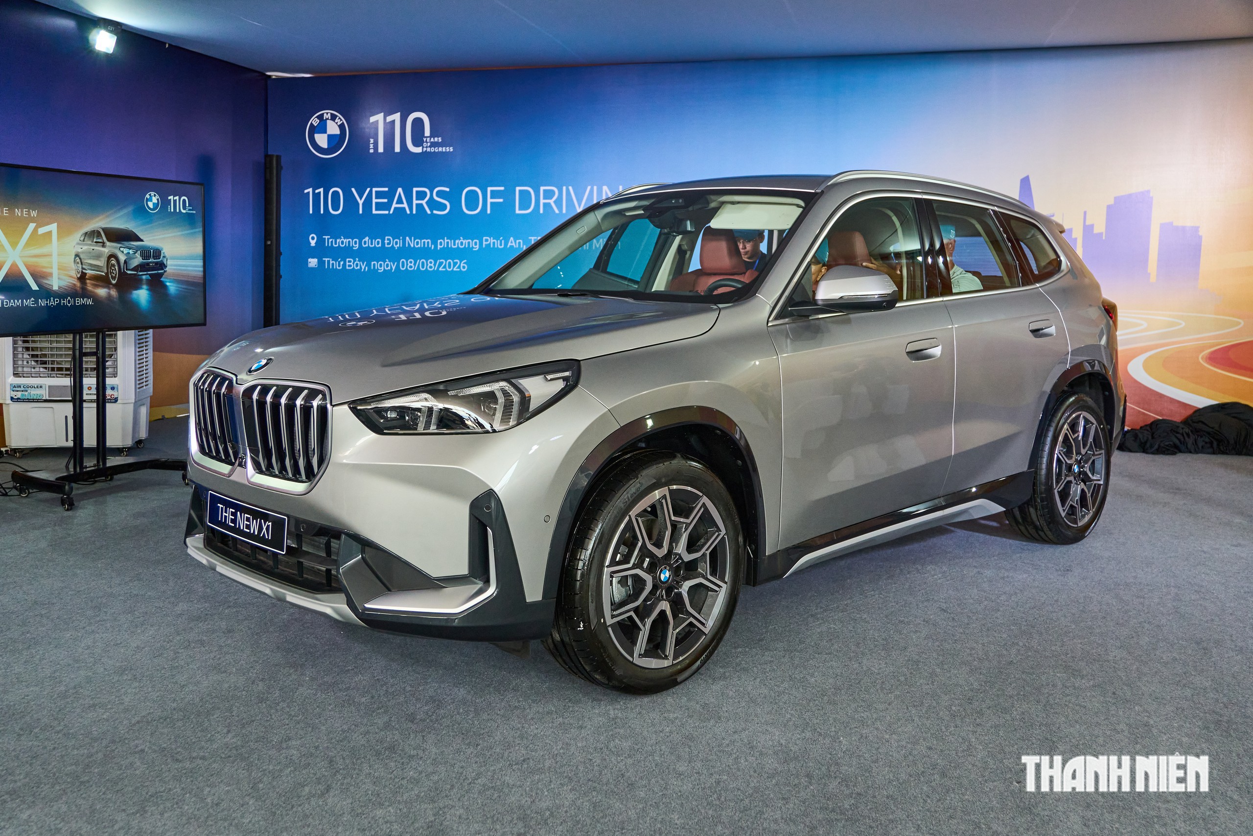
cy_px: 418
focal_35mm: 32
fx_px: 1096
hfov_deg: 59.5
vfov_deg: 41.7
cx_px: 626
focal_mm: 21
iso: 1000
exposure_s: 1/500
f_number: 3.2
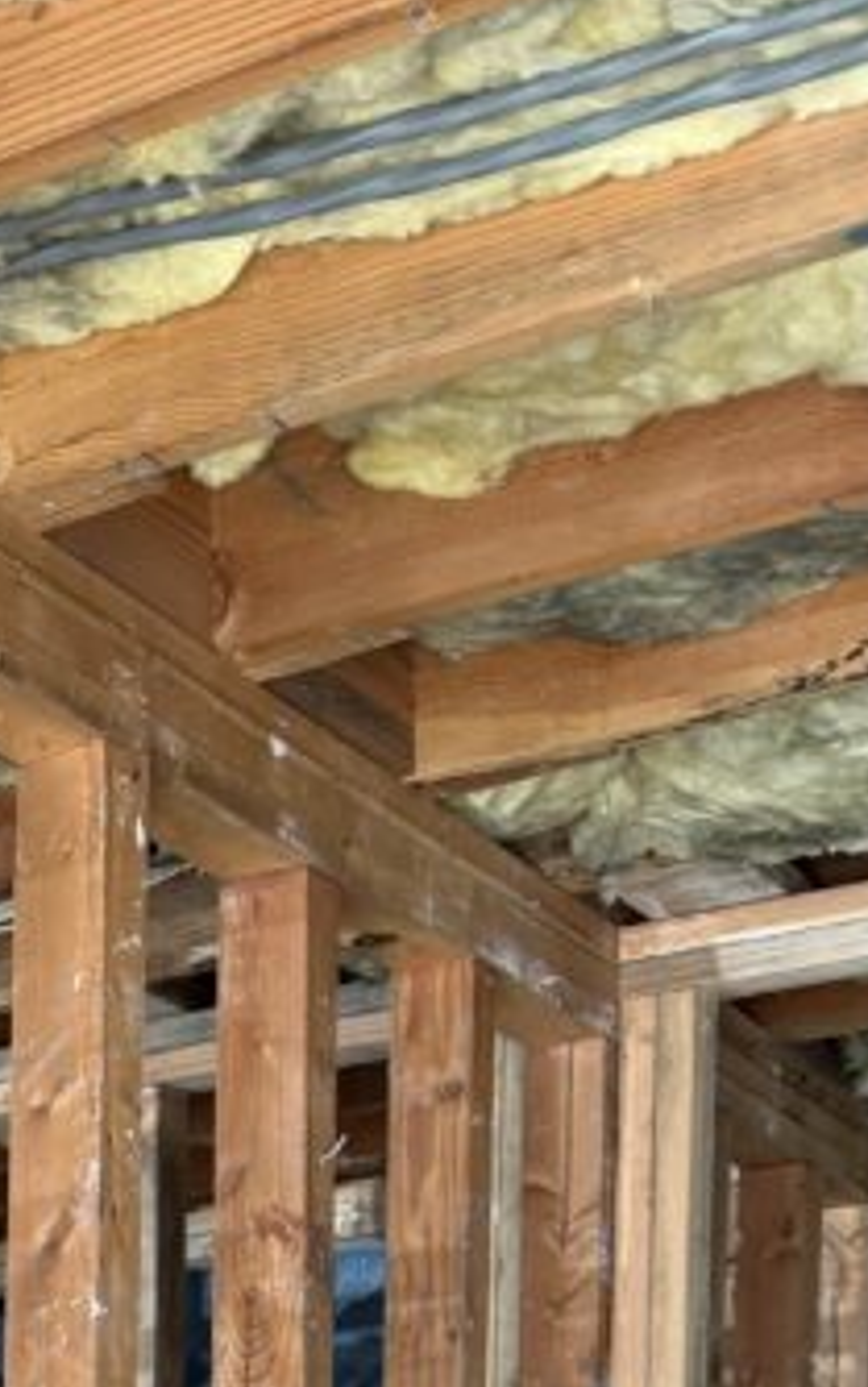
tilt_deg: -6.5
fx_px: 2950
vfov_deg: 22.3
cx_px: -689
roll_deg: +0.4
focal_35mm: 78
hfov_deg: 14.7
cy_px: 2022
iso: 200
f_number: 1.78
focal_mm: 6.76
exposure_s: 1/121
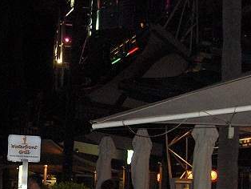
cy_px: 159
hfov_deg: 15.8
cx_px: 61
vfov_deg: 11.9
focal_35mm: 124
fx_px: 900
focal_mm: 8
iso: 200
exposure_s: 1/60
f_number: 2.8
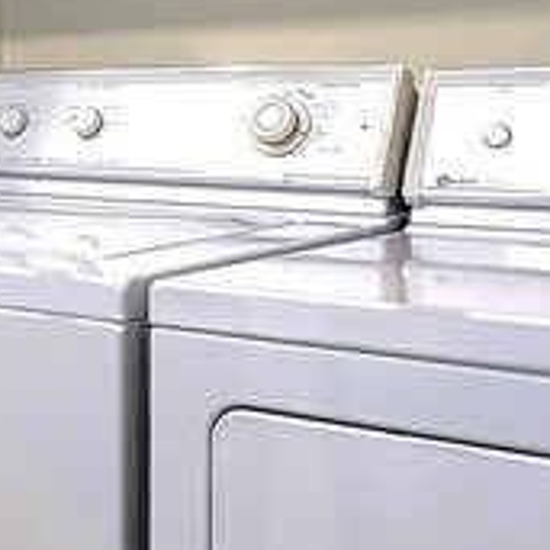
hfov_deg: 22.8
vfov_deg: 24.9
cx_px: -129
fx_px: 1240
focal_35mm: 69
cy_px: 183
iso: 200
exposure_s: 1/60.2
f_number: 2.2
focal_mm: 2.2
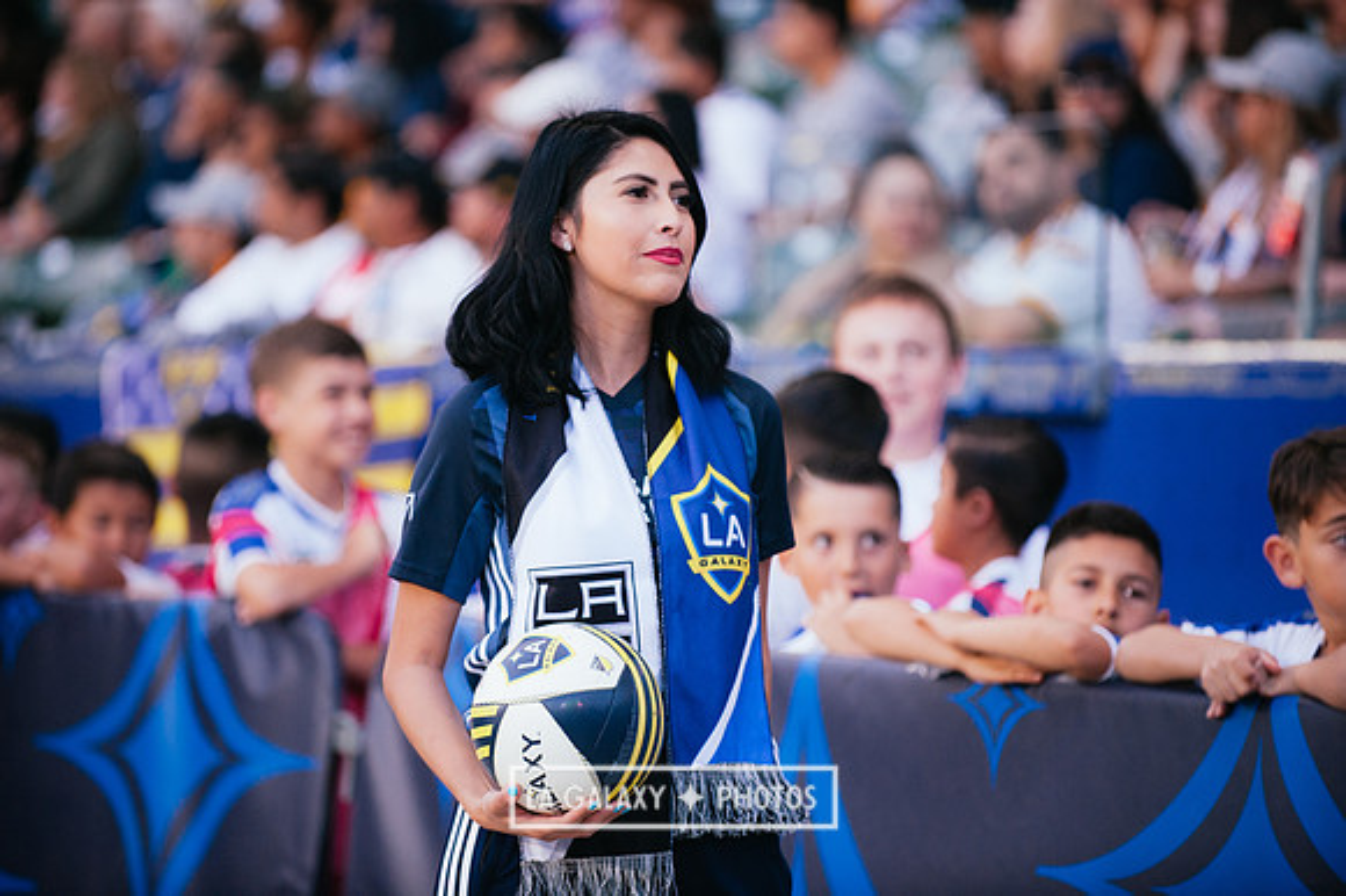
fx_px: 6352
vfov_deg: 8.1
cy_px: 448
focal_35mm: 170
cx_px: 673
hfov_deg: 12.1
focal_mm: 170
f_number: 2.8
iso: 1600
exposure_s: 1/800
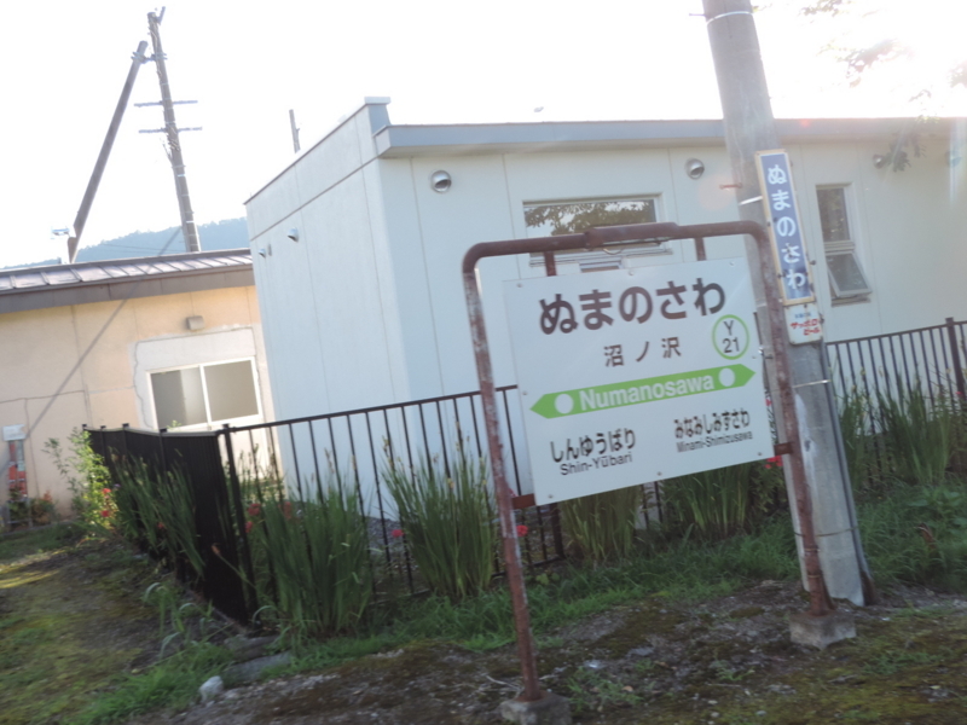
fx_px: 978
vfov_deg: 40.7
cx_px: 484
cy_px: 362
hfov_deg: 52.6
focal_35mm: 35
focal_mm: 6.2
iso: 80
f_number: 3.3
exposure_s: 1/125
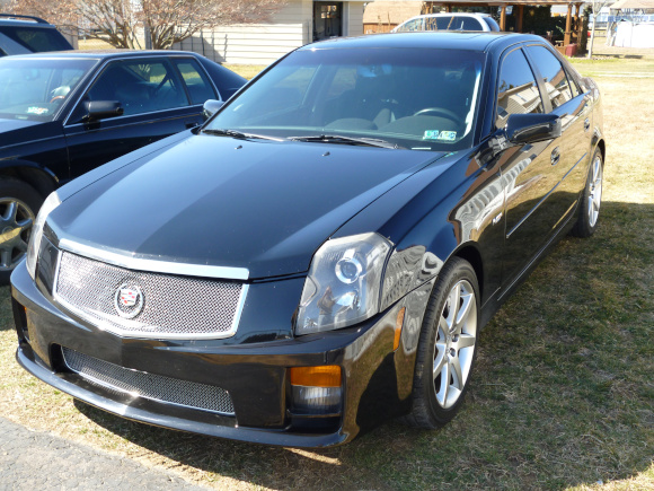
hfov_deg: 45.8
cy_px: 246
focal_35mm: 41
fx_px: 775
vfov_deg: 35.1
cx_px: 327
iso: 100
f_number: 3.7
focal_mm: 7.3
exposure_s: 1/160
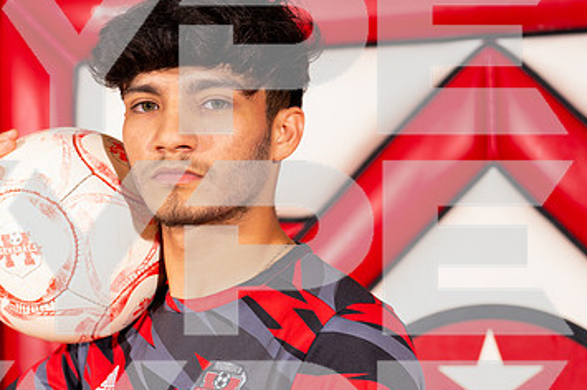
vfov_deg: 15.1
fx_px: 1466
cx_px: 152
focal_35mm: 90
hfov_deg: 22.4
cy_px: 249
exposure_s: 1/250
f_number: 4
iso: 1000
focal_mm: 55
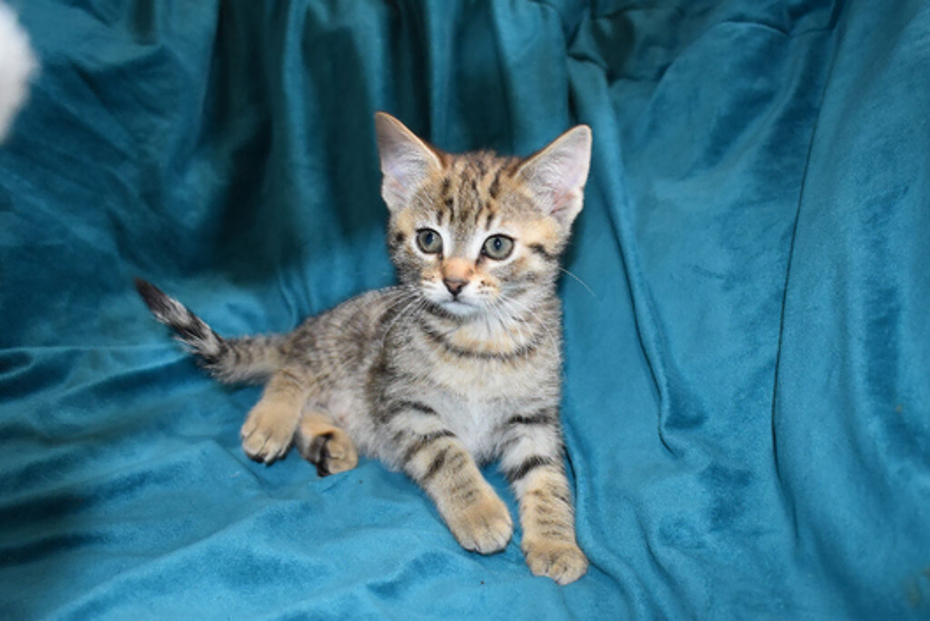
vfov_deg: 40.0
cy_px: 310
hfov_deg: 57.2
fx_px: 853
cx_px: 465
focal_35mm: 33
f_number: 4.5
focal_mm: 22
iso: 800
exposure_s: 1/80
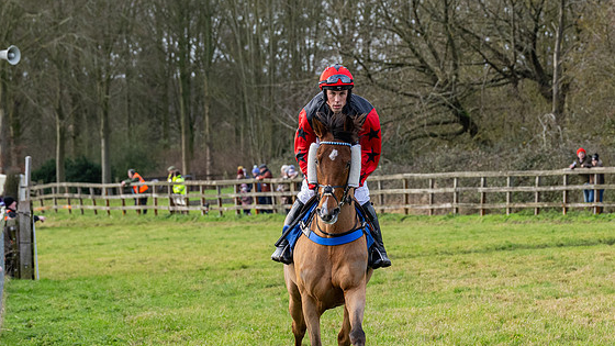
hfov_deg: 9.0
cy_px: 178
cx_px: 376
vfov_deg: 5.1
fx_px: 3897
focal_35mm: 239
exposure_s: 1/800
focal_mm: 98
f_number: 5
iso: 800
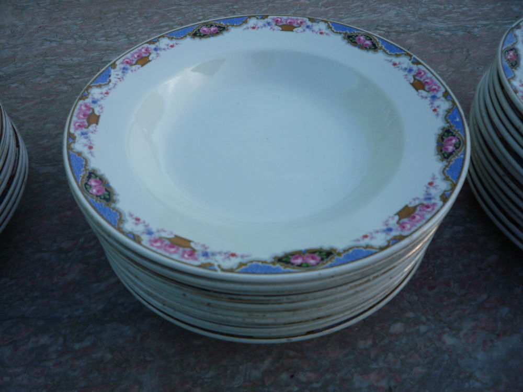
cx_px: 262
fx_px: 453
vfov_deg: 46.8
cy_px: 196
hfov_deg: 60.0
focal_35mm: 30
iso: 100
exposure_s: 1/200
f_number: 4
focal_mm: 5.2
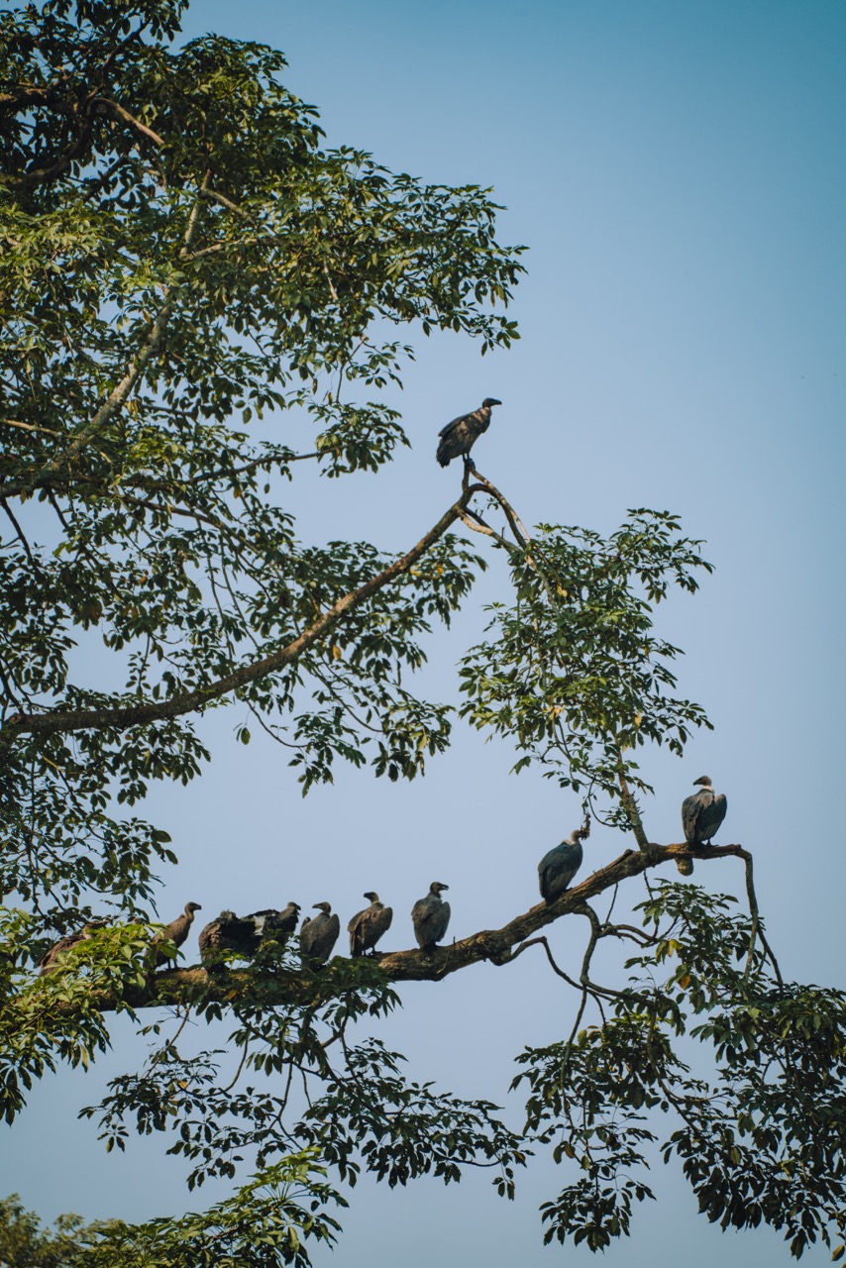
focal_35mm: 264
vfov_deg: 7.8
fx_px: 9300
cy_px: 634
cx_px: 423
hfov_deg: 5.2
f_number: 6.3
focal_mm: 264
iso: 100
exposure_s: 1/400
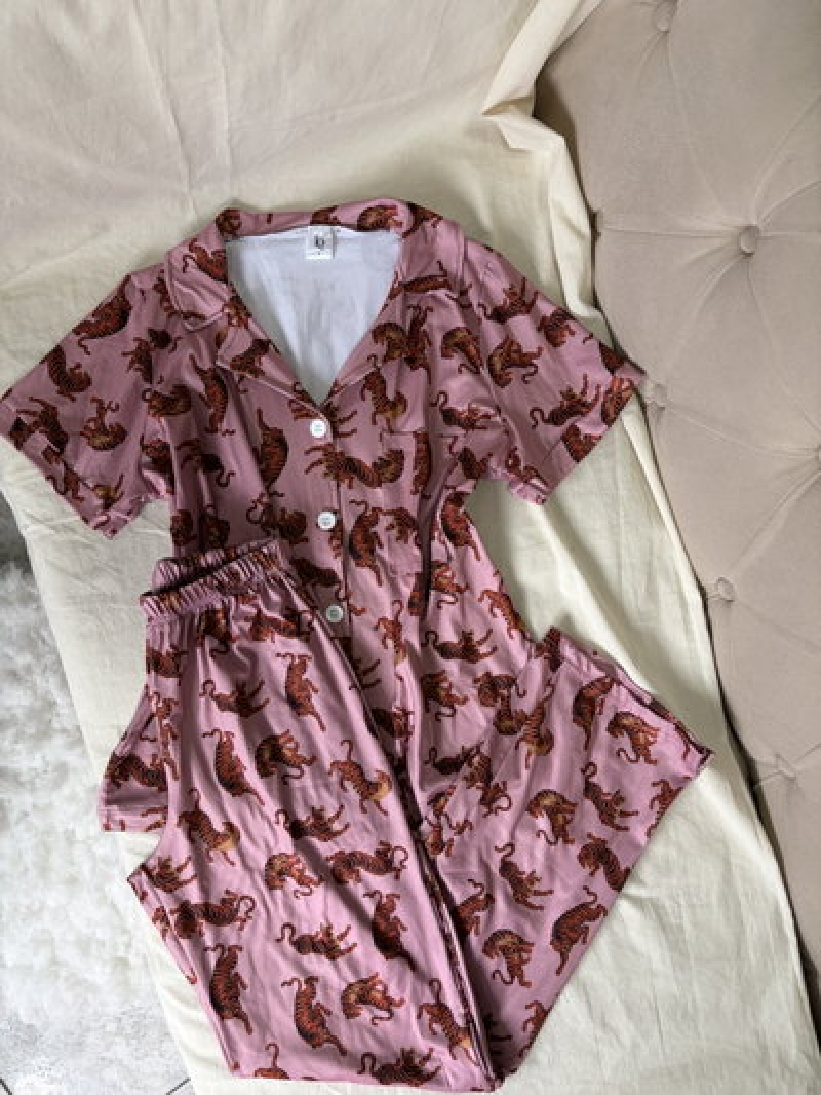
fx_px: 822
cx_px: 410
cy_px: 548
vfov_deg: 67.3
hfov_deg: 53.1
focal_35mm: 26
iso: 100
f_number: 1.6
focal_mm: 5.96
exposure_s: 1/122
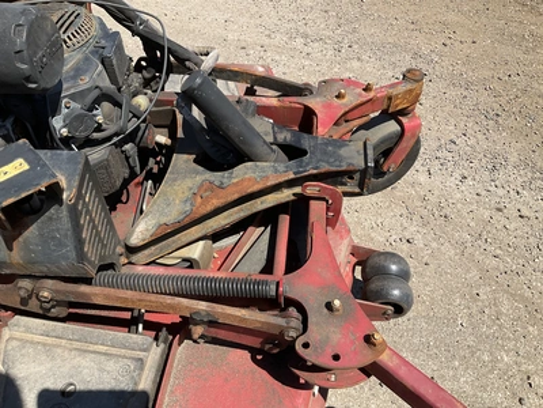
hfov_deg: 61.7
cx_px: 272
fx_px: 455
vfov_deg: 48.2
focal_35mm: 29
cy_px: 204
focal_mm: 3
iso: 25
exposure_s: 1/1221
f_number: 1.8
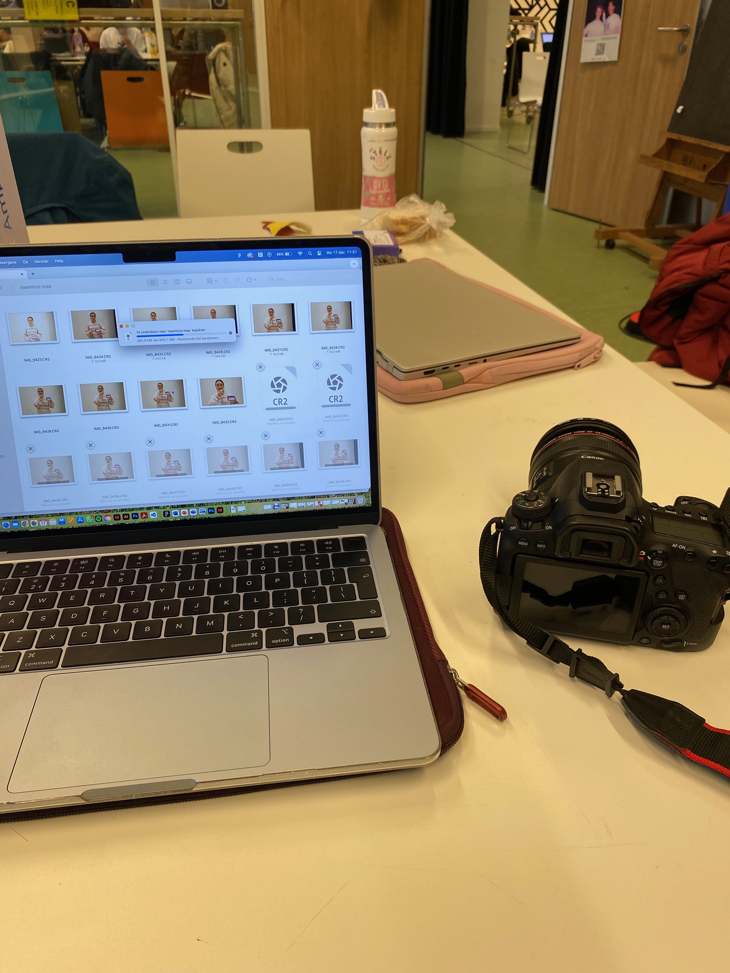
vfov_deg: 67.3
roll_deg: -0.3
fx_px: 731
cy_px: 486
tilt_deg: -31.9
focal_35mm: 26
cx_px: 365
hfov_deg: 53.1
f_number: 1.8
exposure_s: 1/100
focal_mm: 4.25
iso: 64
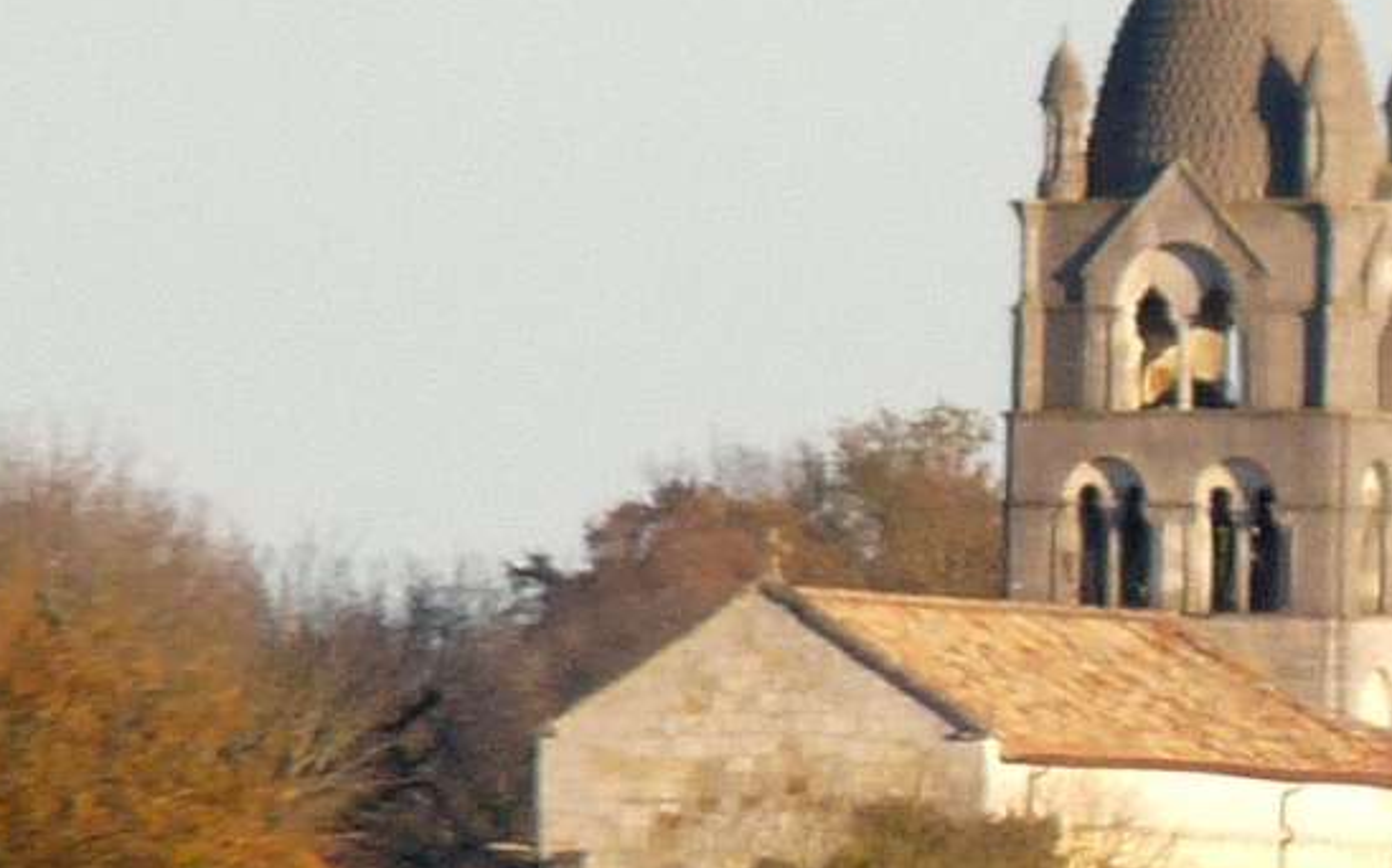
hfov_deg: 0.8
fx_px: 98405
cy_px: 832
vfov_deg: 0.5
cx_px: 1514
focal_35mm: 2595
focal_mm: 85.7
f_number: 5.6
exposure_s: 1/250
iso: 100
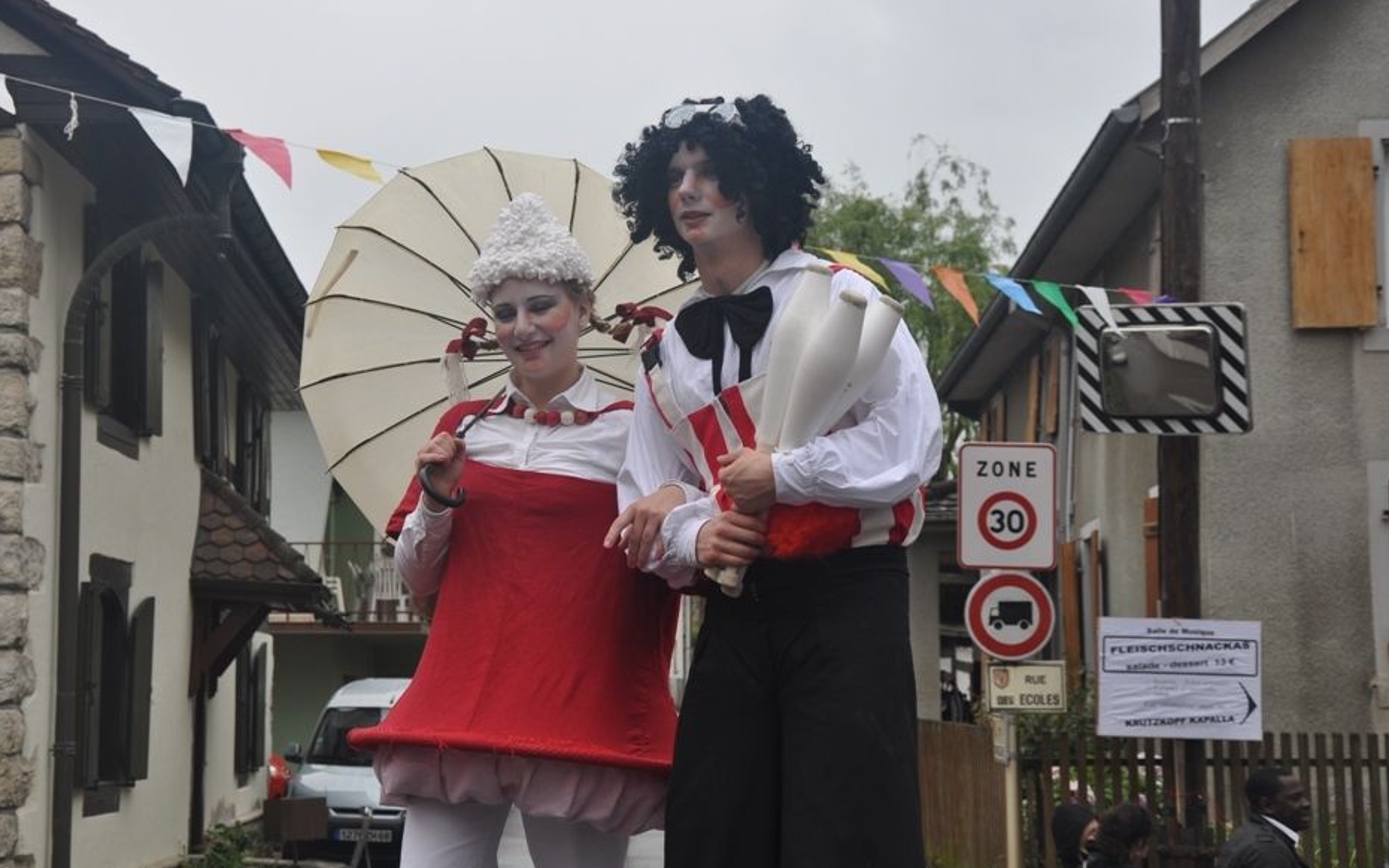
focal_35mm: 76
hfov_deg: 27.3
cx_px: 627
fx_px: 2860
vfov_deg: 17.3
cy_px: 383
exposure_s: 1/200
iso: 200
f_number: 7.1
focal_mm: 45
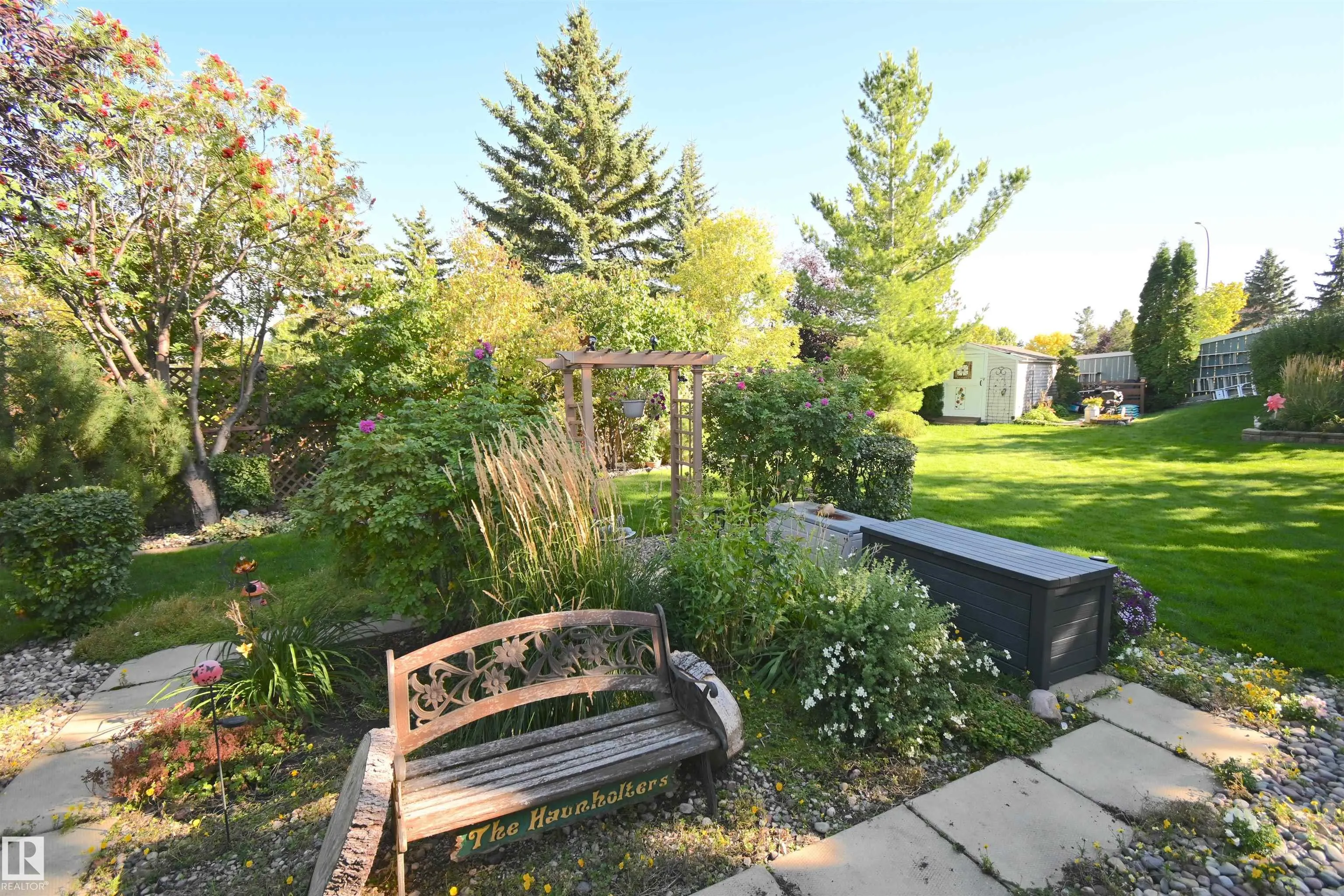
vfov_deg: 77.3
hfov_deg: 100.4
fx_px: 560
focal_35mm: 15
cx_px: 672
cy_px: 448
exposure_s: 1/250
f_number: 4.5
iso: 200
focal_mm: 10
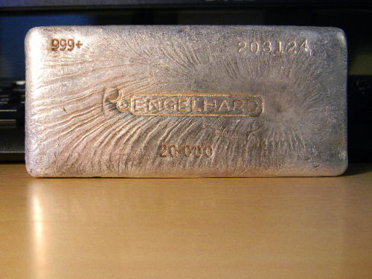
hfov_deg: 40.4
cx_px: 186
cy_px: 140
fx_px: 505
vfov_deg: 30.9
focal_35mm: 47
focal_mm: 8.6
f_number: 3.9
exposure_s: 1/30
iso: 143
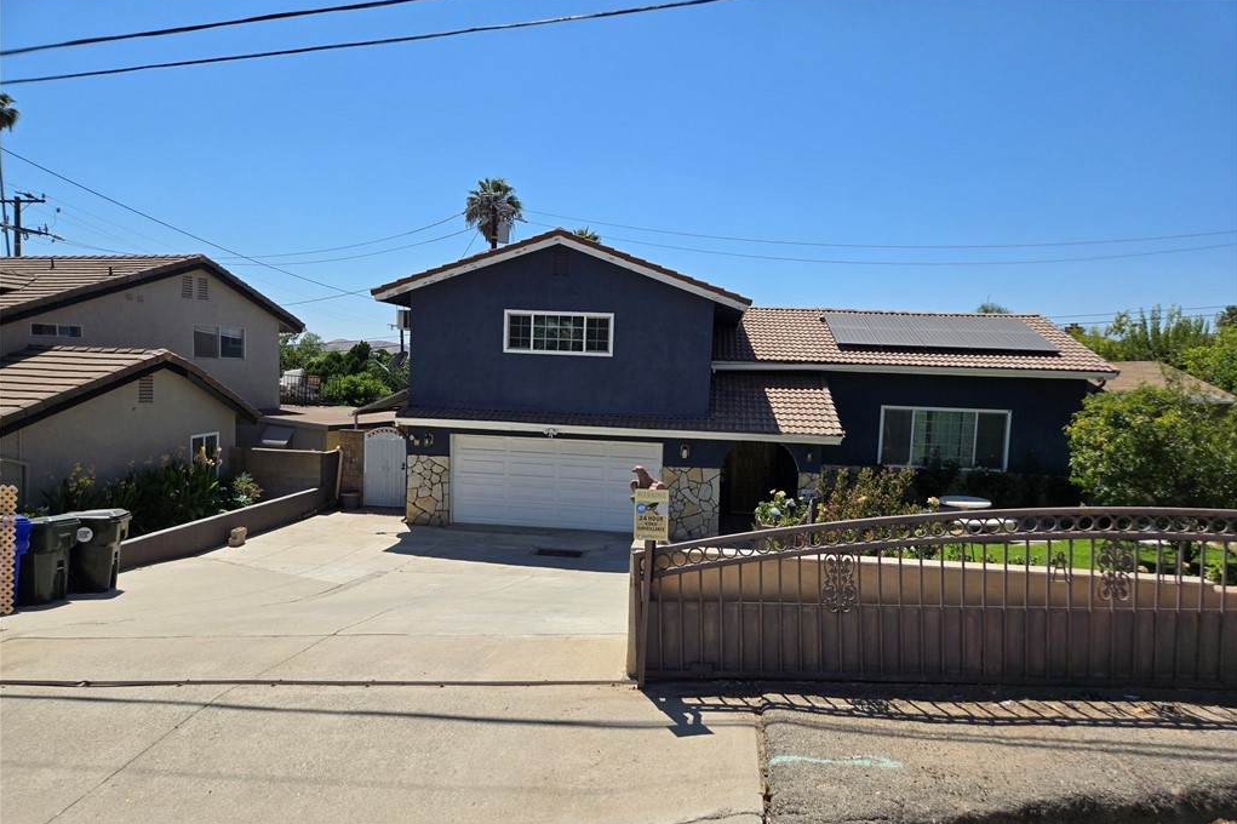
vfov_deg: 53.0
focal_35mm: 24
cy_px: 458
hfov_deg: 73.8
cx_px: 619
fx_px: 824
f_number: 1.8
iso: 25
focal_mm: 5.4
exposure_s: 1/2391
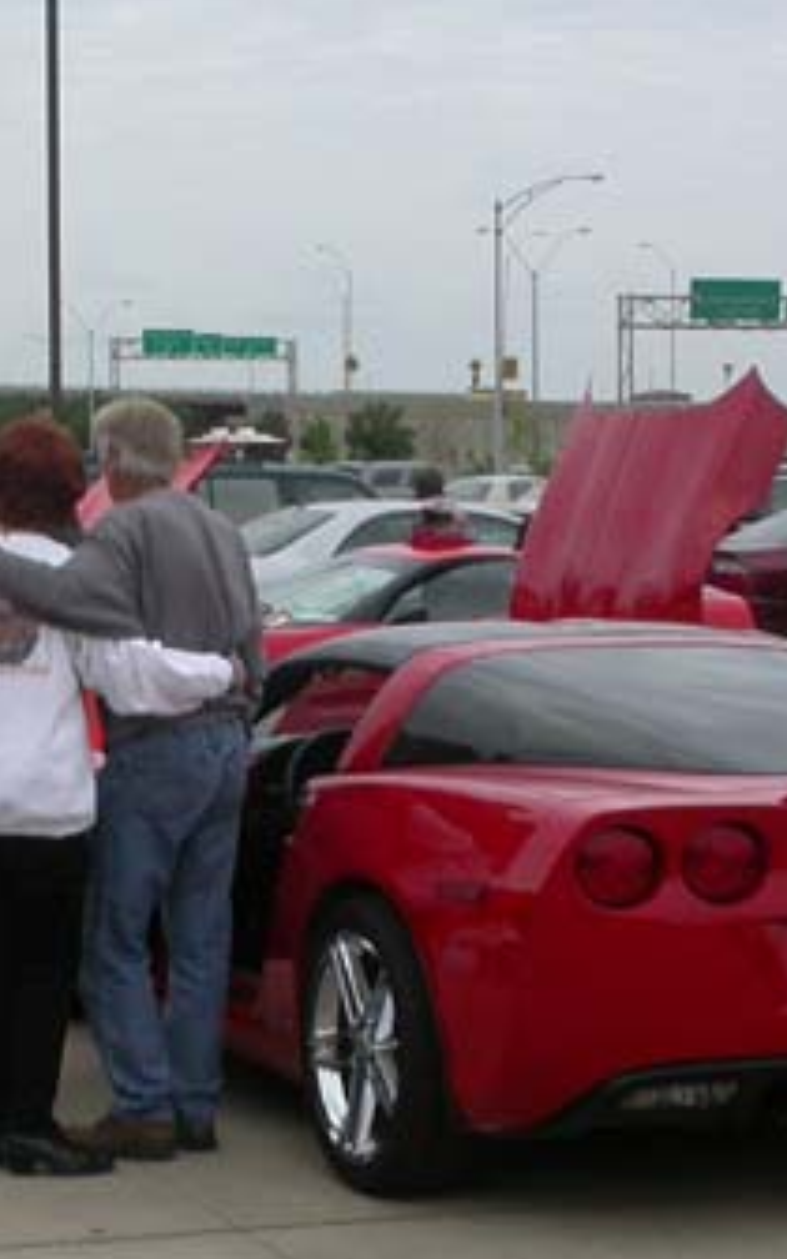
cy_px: 854
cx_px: 112
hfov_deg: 13.5
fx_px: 3294
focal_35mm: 96
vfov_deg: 21.5
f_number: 7.5
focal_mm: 7.85
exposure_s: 1/380
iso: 100
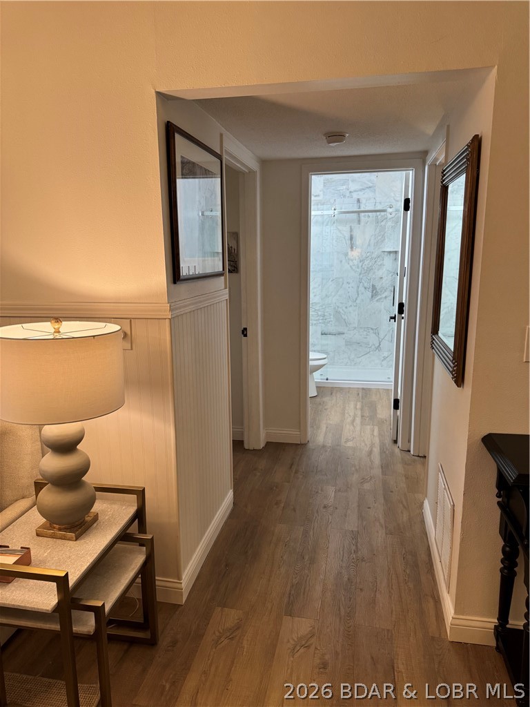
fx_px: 490
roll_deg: +0.7
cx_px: 265
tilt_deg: -12.2
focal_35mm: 24
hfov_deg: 56.8
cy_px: 354
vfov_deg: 71.6
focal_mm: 6.76
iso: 200
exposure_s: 1/120
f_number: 1.78
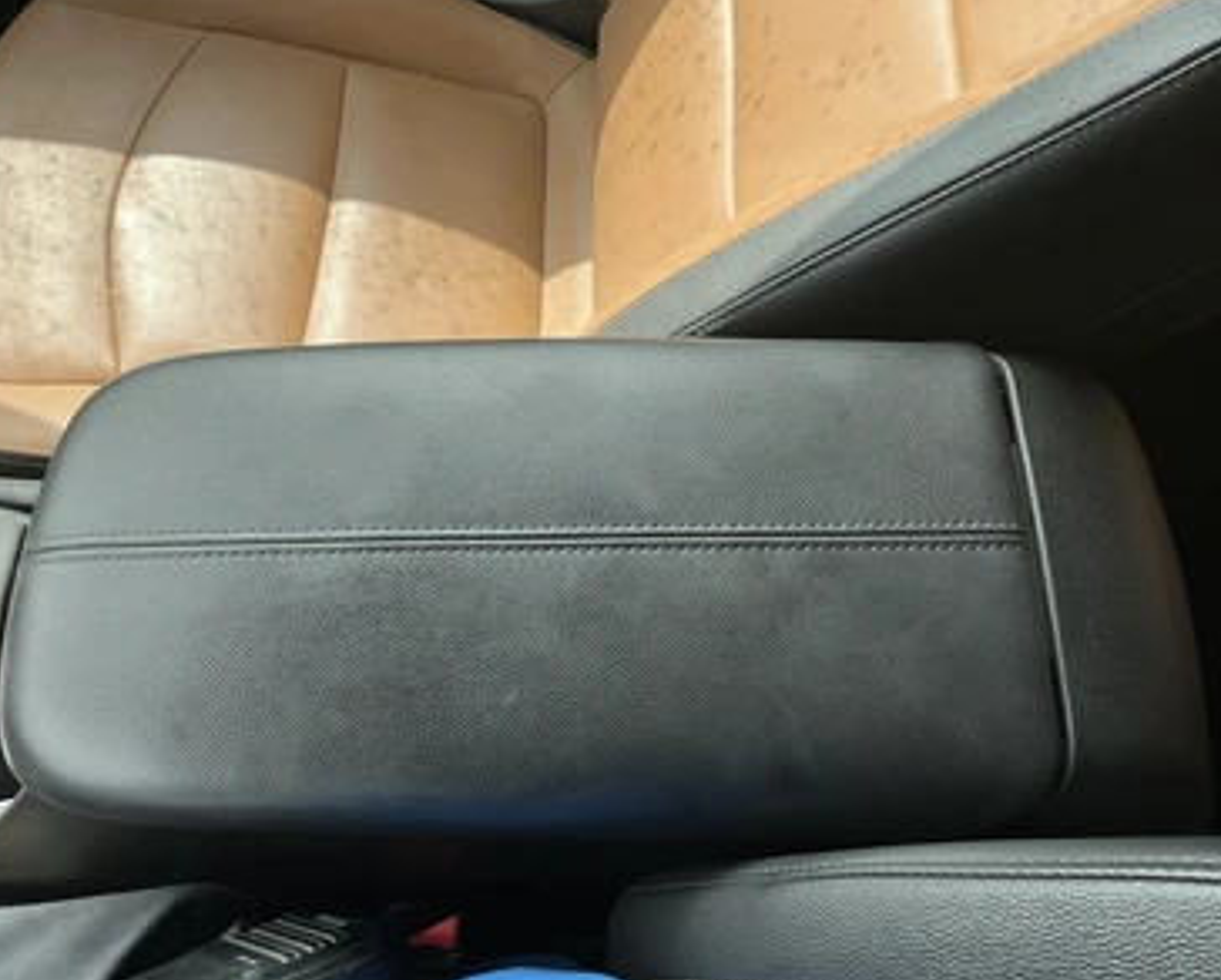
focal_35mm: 30
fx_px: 1085
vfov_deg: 48.6
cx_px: 631
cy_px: 490
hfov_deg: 58.7
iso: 25
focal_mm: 3
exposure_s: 1/270
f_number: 1.8
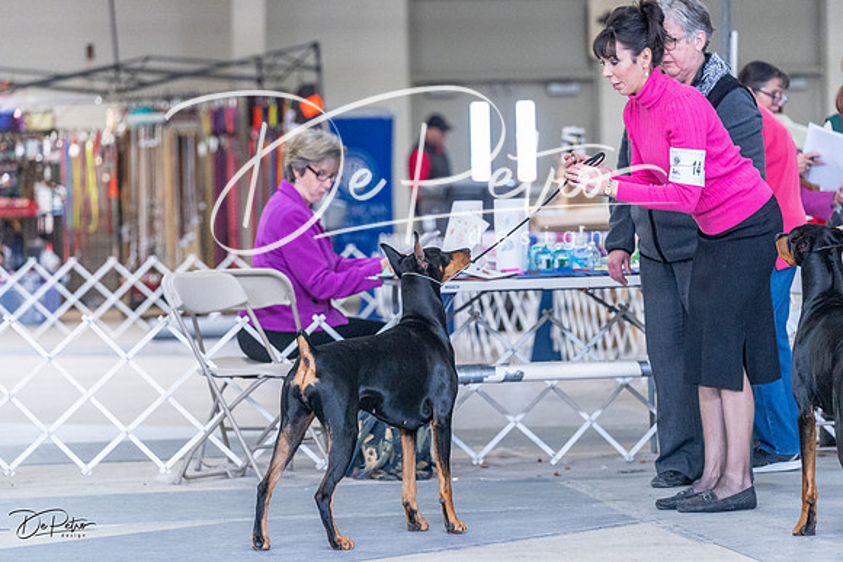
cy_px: 281
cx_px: 422
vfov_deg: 8.9
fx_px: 3607
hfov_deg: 13.3
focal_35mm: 154
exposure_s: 1/400
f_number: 4
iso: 6400
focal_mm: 154
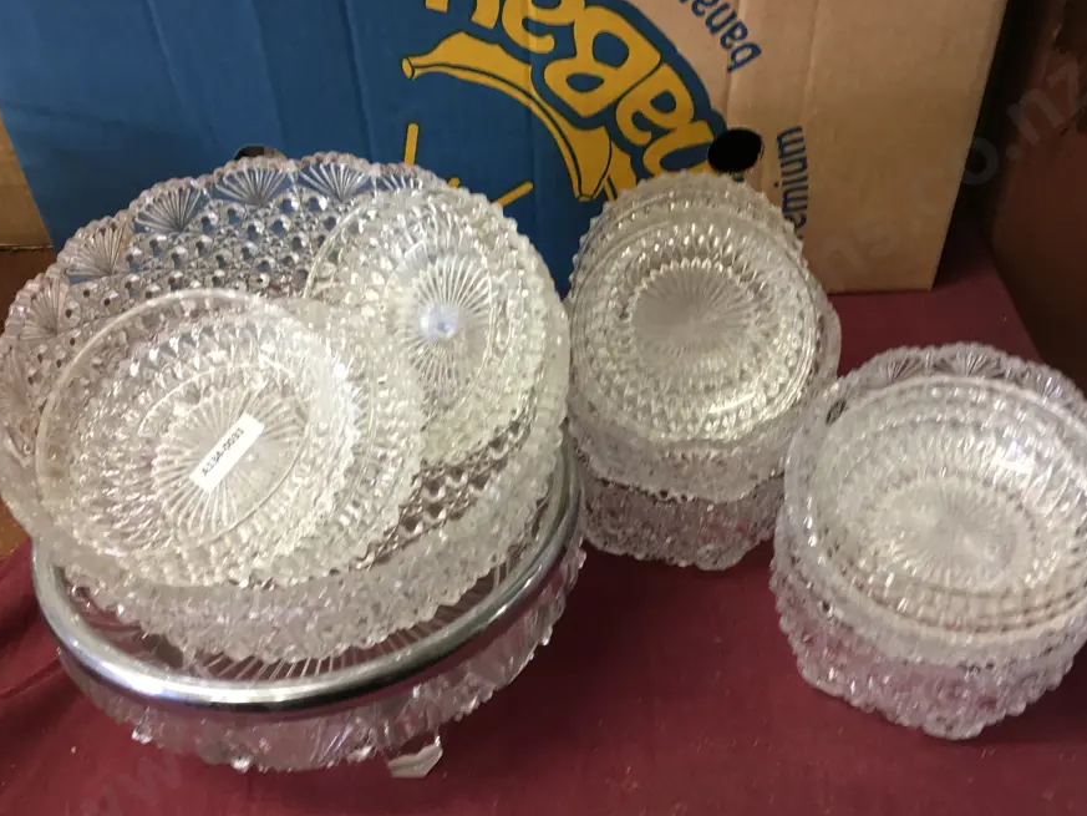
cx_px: 578
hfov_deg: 53.9
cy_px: 457
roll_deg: -0.5
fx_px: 1068
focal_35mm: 34
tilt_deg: -43.9
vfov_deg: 41.7
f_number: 2.2
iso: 50
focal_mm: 4.15
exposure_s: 1/17
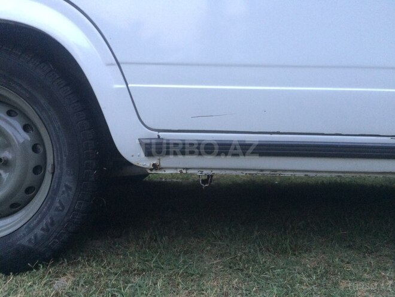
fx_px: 331
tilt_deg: -2.3
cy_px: 148
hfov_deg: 61.7
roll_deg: -0.5
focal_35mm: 29
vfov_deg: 48.2
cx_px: 198
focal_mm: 4.15
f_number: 2.2
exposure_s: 1/33
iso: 250
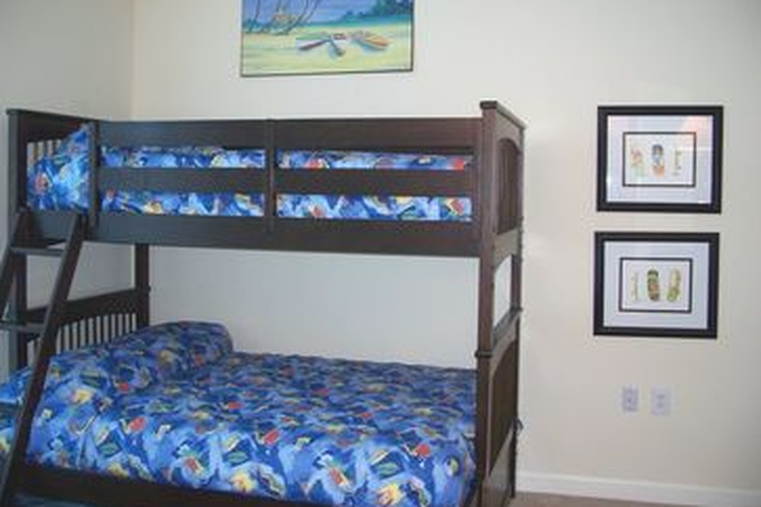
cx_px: 379
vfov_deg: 34.2
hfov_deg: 49.6
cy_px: 237
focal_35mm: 39
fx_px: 824
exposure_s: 1/60
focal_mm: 7.8
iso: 200
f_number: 2.8
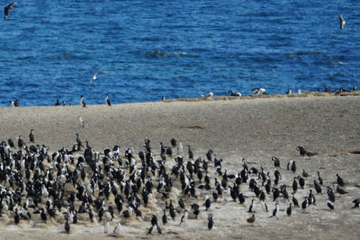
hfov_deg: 2.2
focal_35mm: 924
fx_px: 9242
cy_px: -83
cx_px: -206
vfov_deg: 1.5
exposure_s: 1/400
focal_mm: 264
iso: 100
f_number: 8
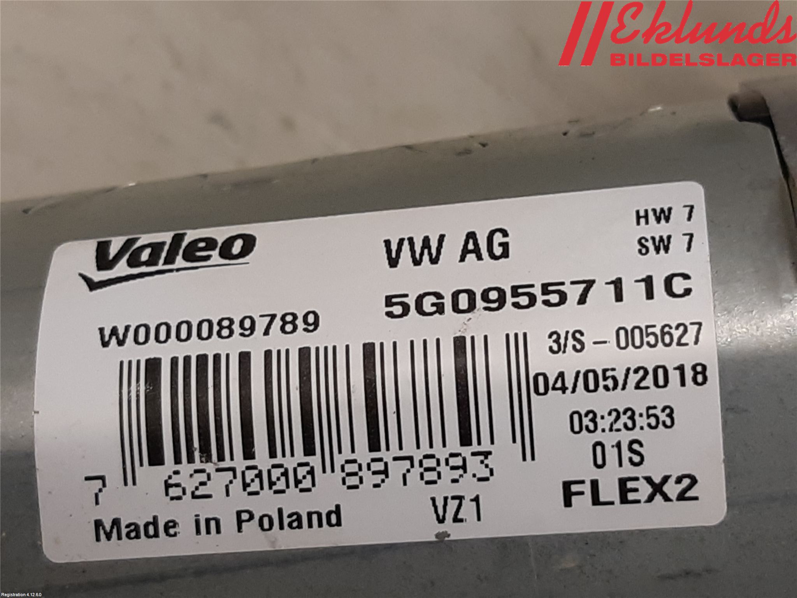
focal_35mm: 26
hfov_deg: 67.3
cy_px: 299
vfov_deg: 53.1
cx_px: 398
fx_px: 599
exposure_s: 1/50
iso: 100
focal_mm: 3.93
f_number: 1.7
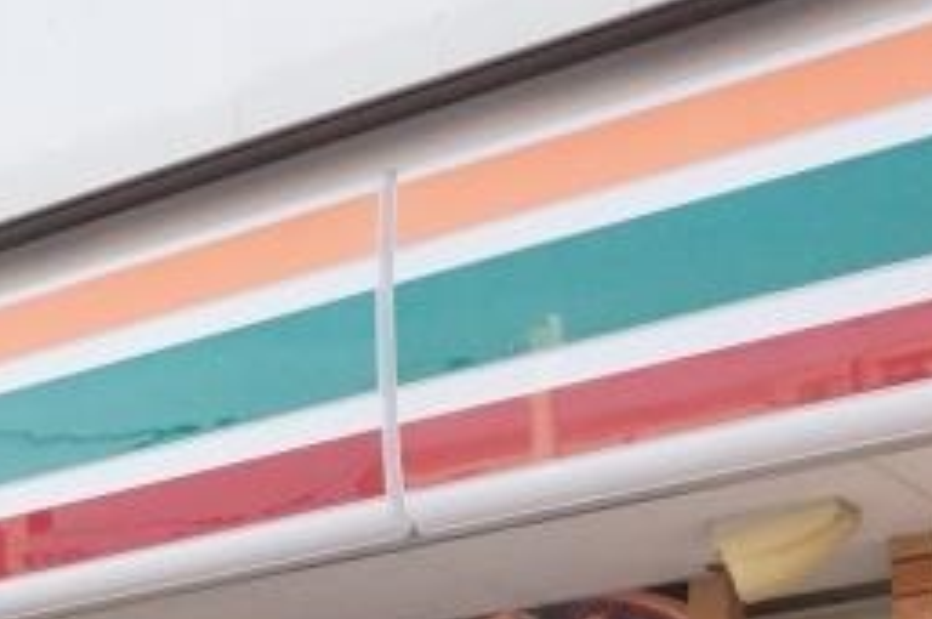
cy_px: 879
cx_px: 106
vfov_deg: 13.5
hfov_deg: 20.9
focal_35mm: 96
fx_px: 2482
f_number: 9
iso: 3200
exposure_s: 1/1000
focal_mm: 16
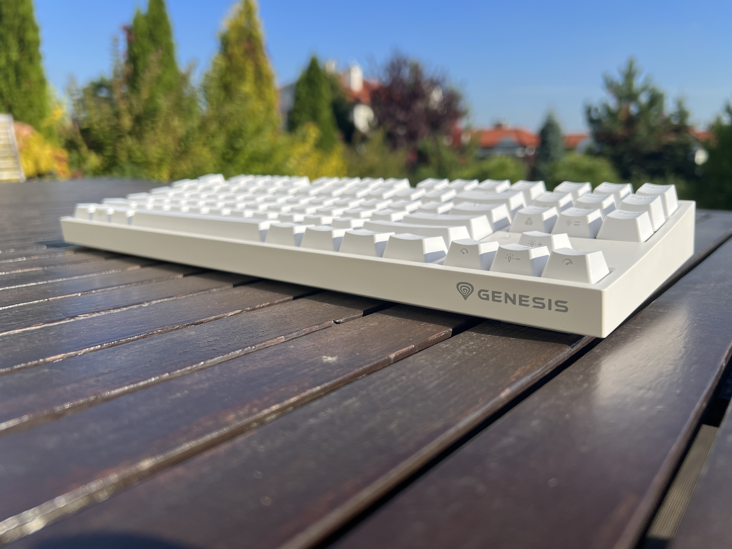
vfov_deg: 51.3
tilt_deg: -11.5
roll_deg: -0.2
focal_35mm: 27
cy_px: 266
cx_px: 366
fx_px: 571
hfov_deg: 65.3
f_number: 1.5
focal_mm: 5.7
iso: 50
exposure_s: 1/4274
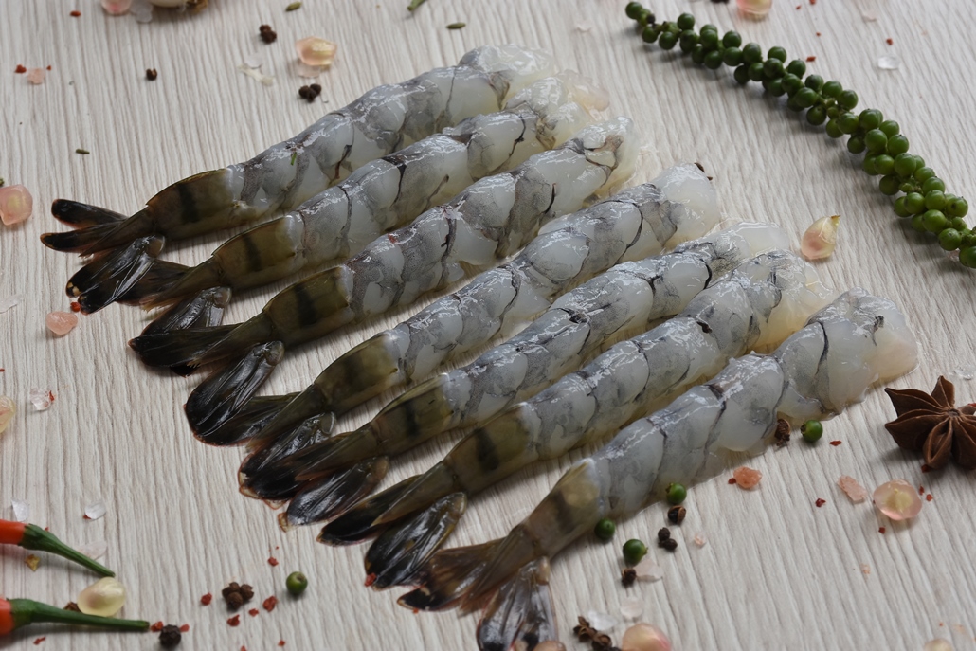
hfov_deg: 20.6
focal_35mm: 99
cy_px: 326
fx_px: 2684
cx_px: 488
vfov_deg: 13.8
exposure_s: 1/200
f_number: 11
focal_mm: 66
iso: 400
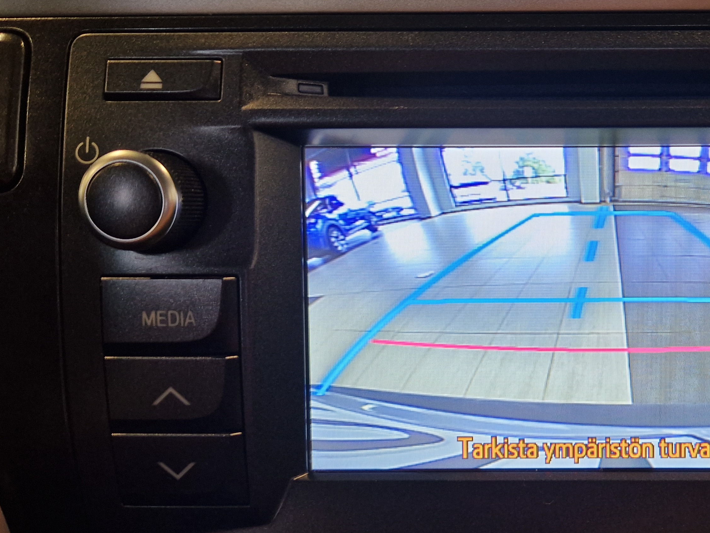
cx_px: 622
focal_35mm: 41
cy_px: 275
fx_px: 841
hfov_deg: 42.5
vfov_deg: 35.1
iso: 100
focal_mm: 5.4
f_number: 1.8
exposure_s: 1/50
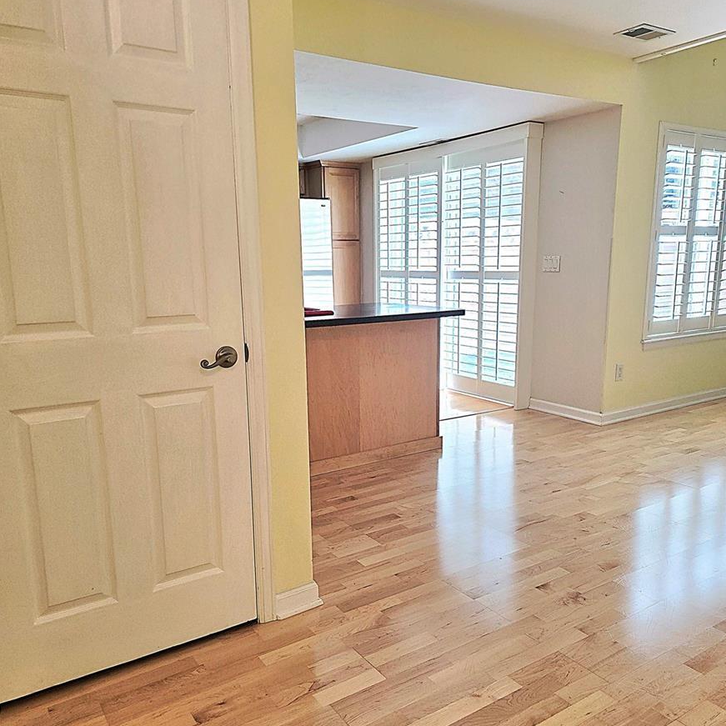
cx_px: 361
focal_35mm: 28
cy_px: 386
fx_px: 664
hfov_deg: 57.3
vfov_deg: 57.3
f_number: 1.7
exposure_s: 1/120
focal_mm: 6.3
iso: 64
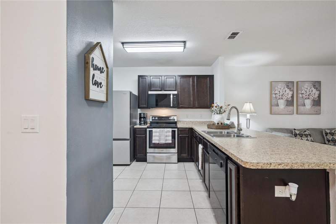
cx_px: 168
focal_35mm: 16
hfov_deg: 96.7
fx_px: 149
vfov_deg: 73.7
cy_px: 112
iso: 500
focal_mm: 16
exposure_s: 1/30
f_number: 10
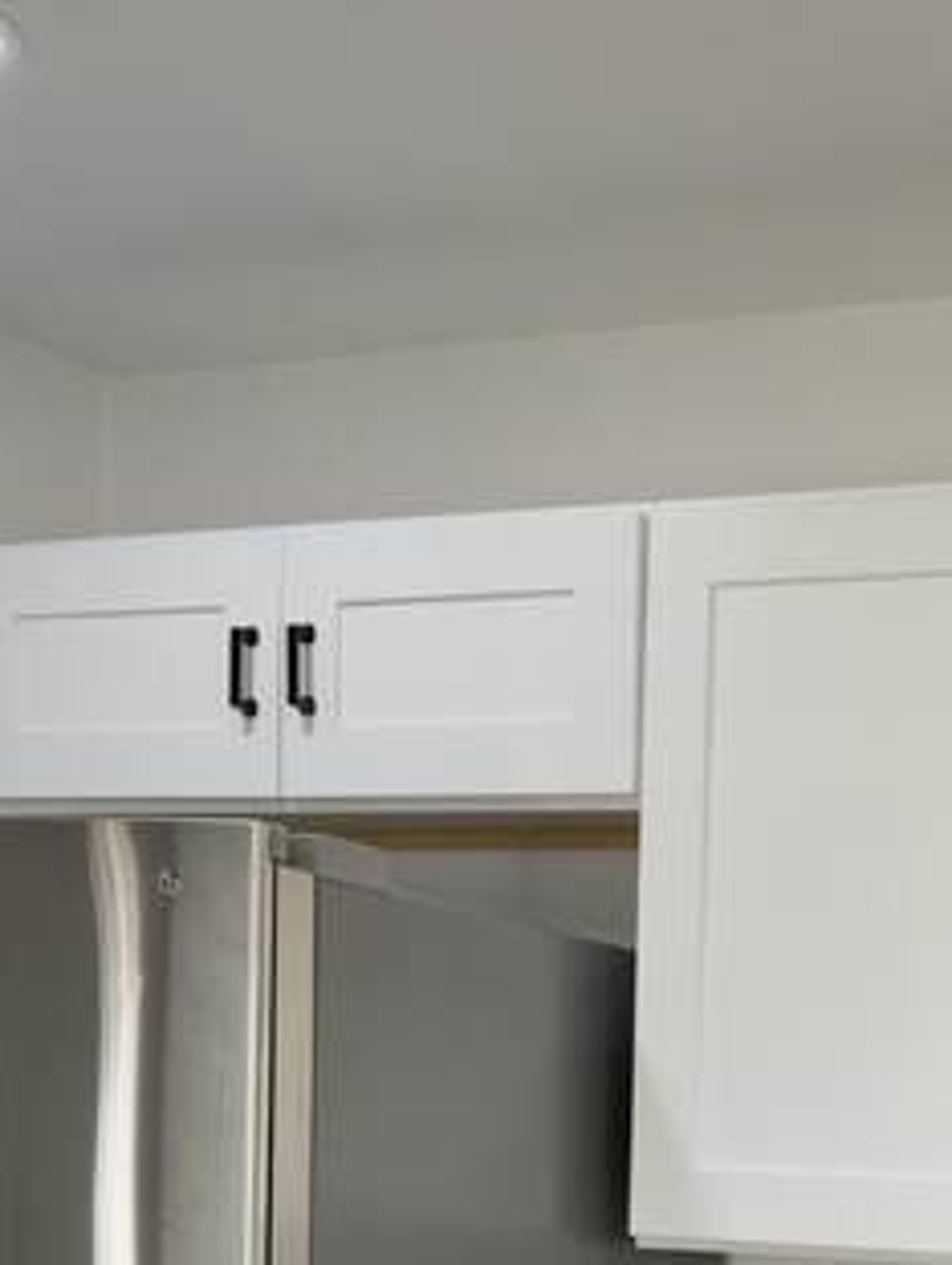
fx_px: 2708
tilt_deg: -7.6
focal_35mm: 74
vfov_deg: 23.9
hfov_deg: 19.4
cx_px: 932
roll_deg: -2.9
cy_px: 1529
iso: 100
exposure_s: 1/120
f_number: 1.78
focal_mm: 6.76
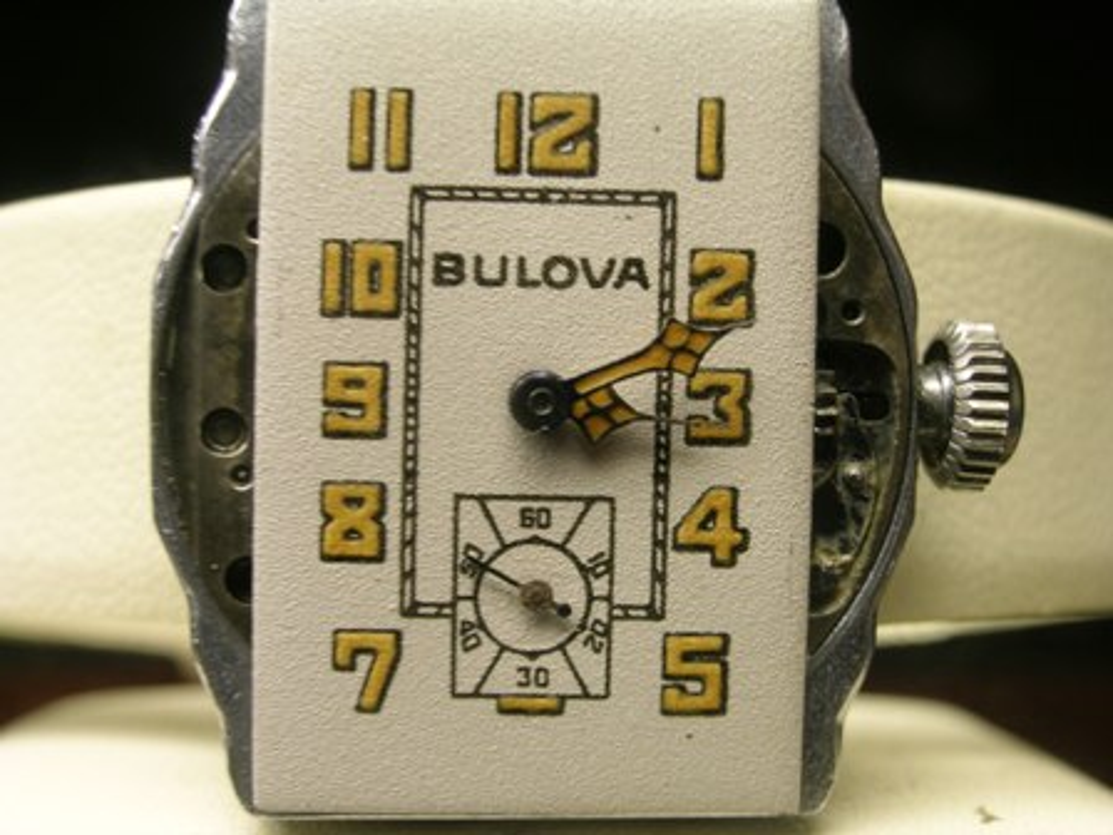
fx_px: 1704
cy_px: 418
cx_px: 556
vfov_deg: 27.5
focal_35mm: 53
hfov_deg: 36.2
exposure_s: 1/5.8
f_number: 4.9
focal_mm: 11.1
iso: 50
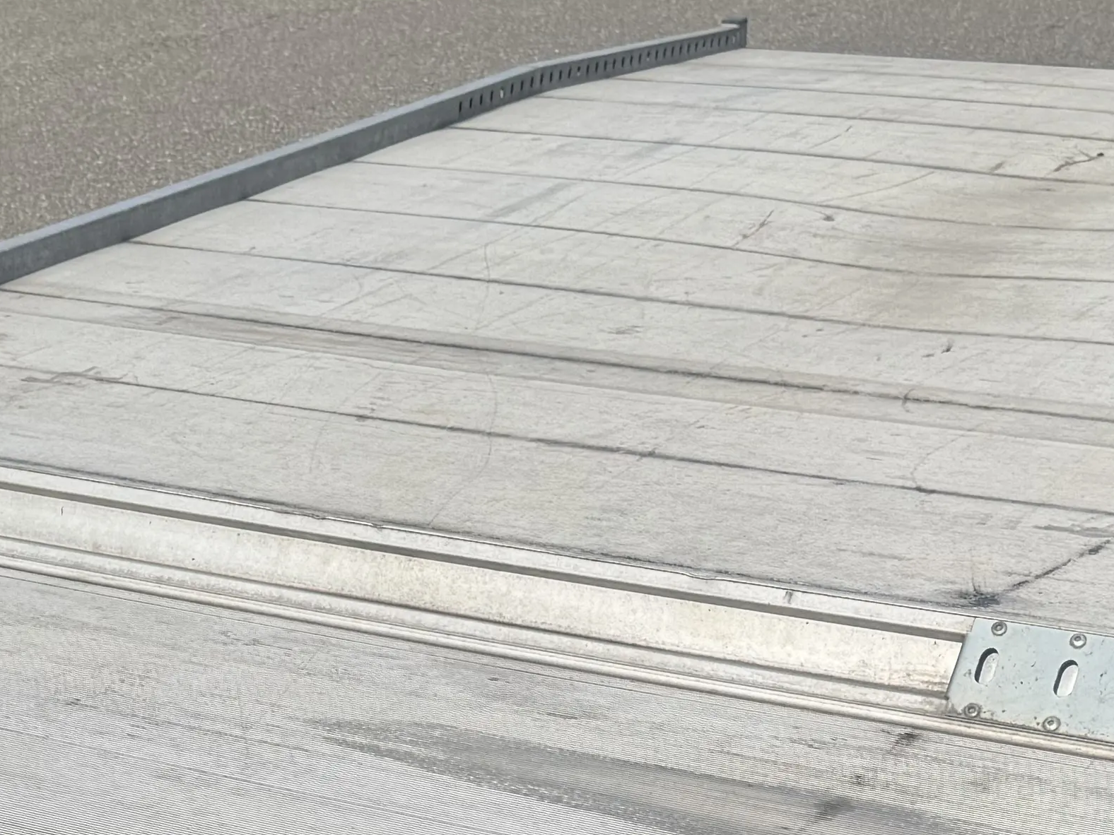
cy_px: 983
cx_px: 253
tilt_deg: -24.7
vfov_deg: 16.3
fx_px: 2800
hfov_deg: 22.3
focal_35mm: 87
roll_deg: +0.7
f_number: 1.78
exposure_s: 1/3597
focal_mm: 6.76
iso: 80
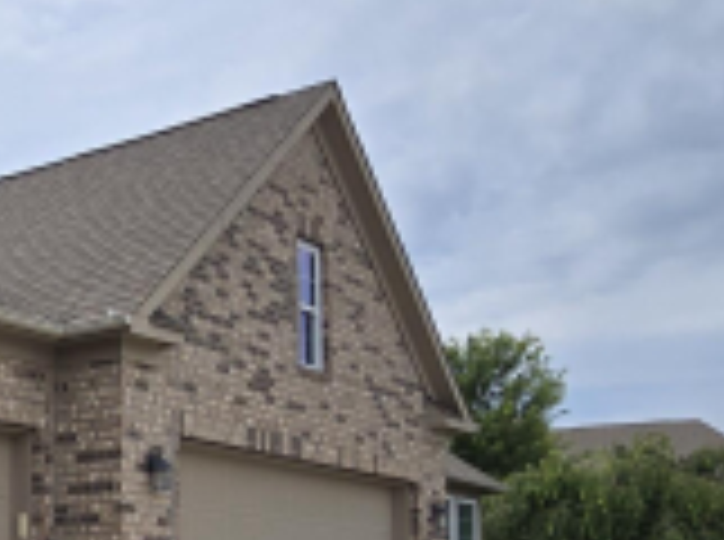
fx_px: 1127
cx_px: -160
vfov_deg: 25.9
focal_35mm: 54
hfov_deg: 30.0
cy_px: 508
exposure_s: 1/3618
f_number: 2.2
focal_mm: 2.2
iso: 50
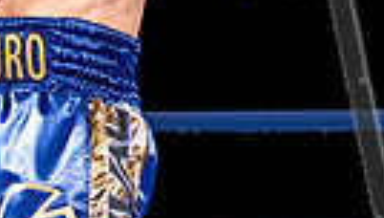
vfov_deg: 4.3
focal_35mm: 281
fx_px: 2867
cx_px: 167
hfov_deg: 7.7
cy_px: 175
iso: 3600
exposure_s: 1/1000
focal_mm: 52
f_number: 2.8
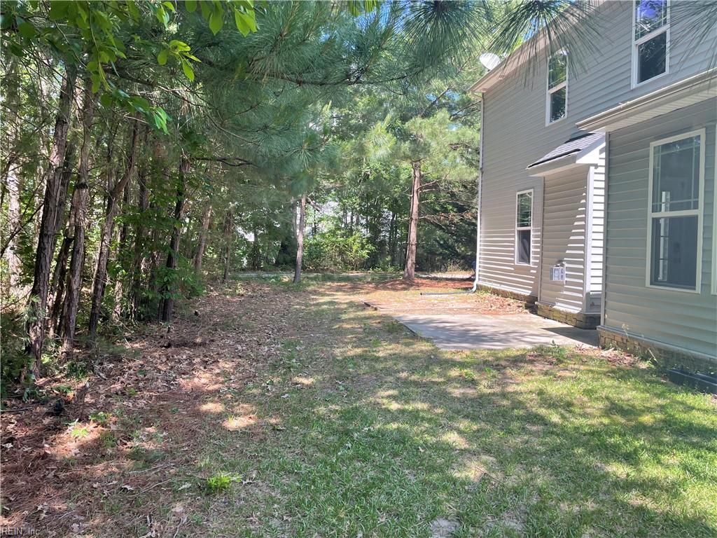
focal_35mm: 26
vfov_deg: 53.1
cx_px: 358
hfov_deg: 67.3
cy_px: 269
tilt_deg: -2.6
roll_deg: -0.9
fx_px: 539
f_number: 1.6
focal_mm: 4.2
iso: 32
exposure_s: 1/362
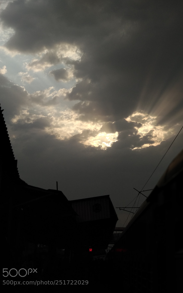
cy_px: 148
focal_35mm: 56
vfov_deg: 36.3
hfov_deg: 23.1
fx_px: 447
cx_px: 103
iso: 100
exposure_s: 1/1050
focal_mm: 5.99
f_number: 2.6
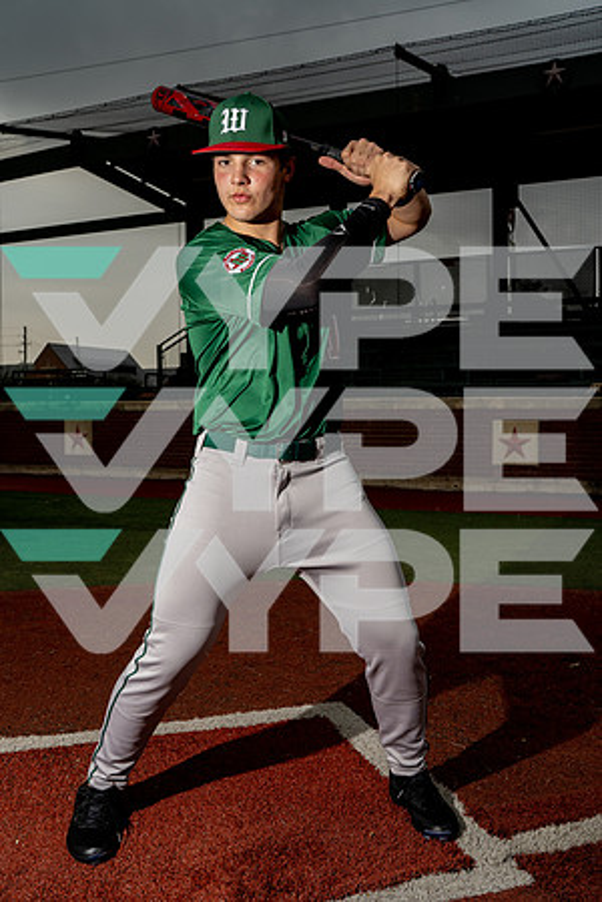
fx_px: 878
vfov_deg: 54.4
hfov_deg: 37.9
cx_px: 301
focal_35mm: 35
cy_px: 451
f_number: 7.1
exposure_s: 1/250
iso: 320
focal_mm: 35
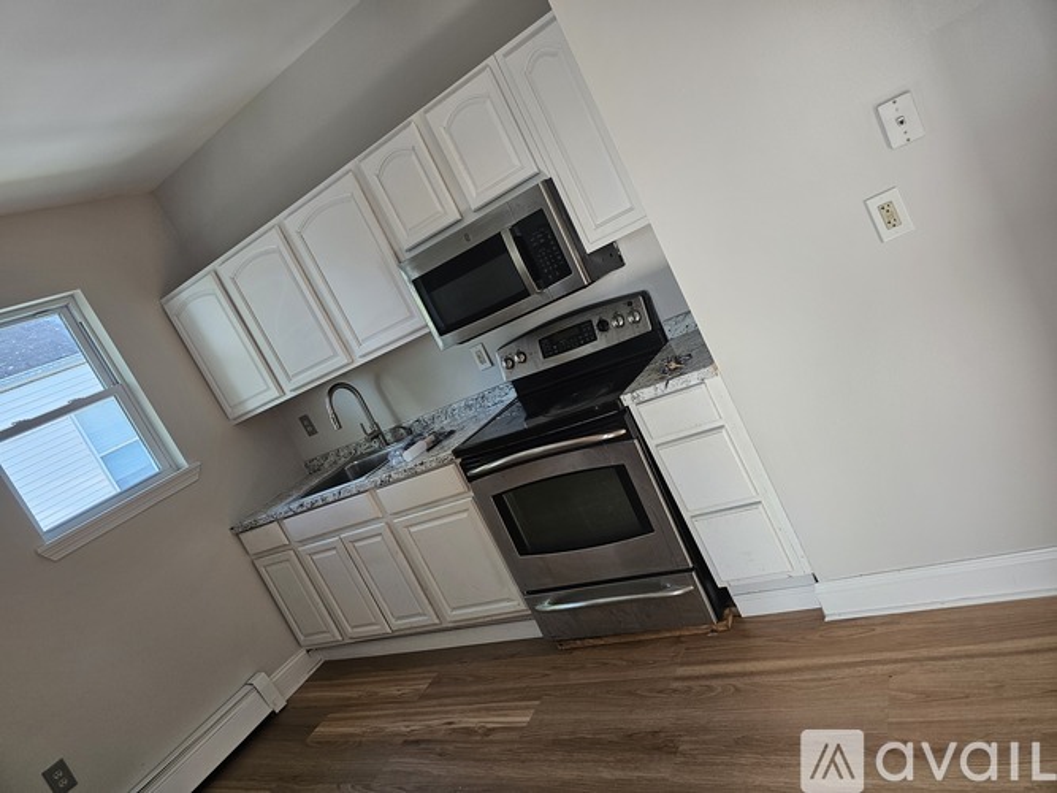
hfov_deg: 73.9
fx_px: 702
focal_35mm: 23
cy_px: 396
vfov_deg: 58.9
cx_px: 528
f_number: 1.7
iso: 200
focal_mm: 6.3
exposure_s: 1/180
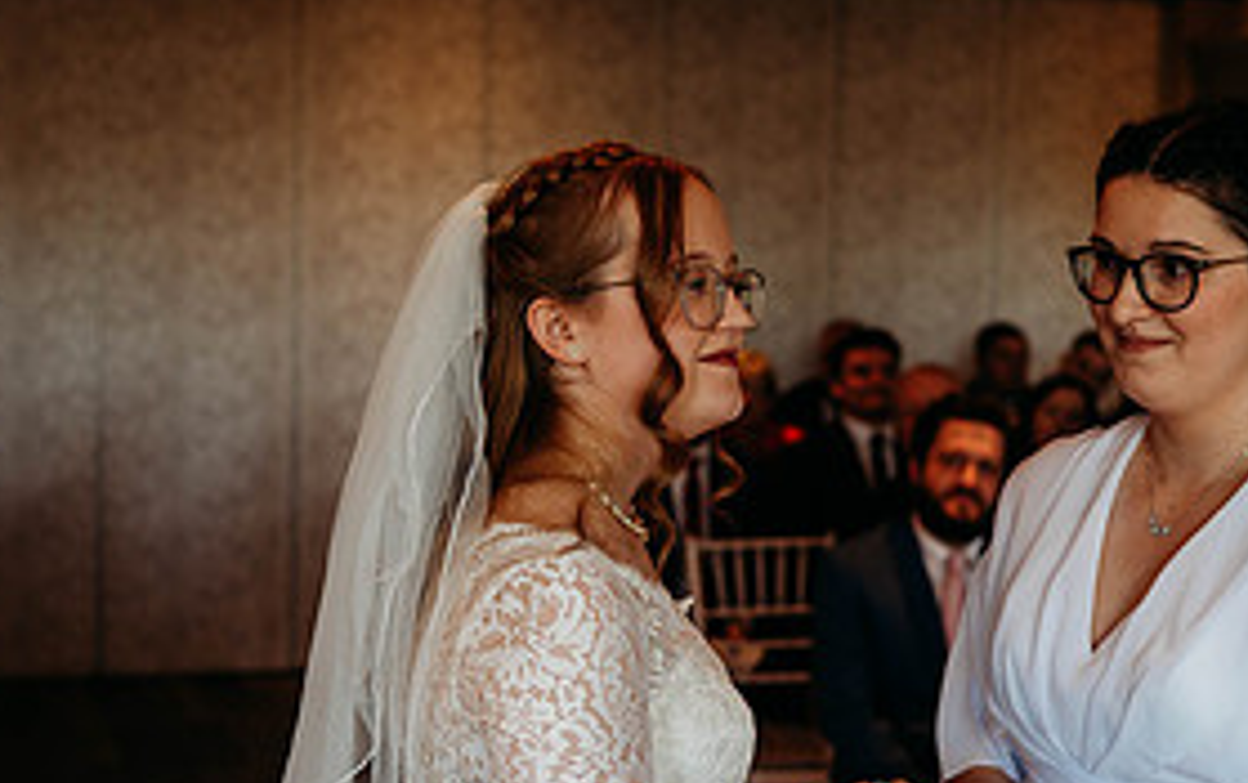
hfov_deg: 27.8
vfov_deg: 17.6
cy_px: 528
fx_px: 2519
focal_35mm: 74
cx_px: 658
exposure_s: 1/200
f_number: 2.5
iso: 250
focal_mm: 35
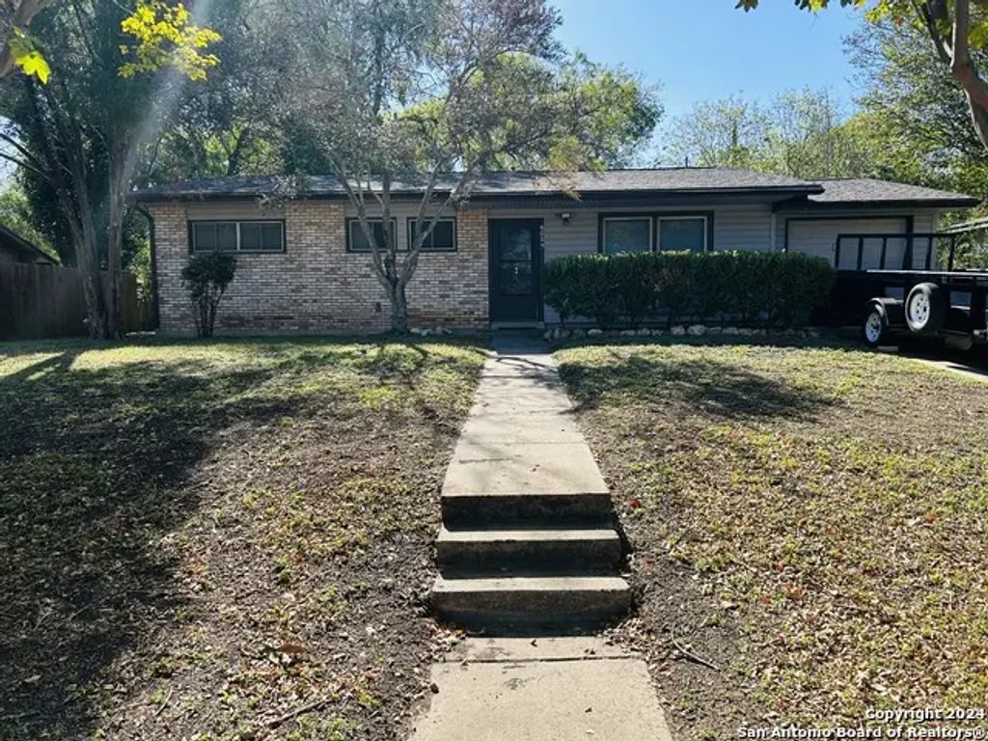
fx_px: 742
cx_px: 494
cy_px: 370
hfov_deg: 67.3
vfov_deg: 53.1
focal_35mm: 26
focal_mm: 5.7
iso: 50
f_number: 1.5
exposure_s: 1/1449
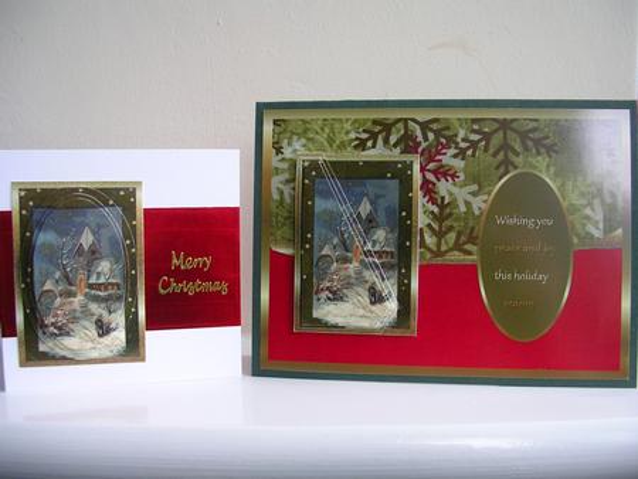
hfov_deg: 49.0
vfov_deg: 37.8
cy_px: 240
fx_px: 701
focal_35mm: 38
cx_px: 319
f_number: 2.8
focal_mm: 5.8
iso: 50
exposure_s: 1/20.2
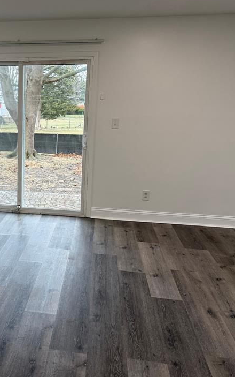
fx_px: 379
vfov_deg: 52.7
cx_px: 24
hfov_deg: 32.7
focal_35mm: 37
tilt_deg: -7.8
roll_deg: +0.0
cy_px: 172
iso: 125
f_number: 1.78
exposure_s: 1/120
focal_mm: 6.76
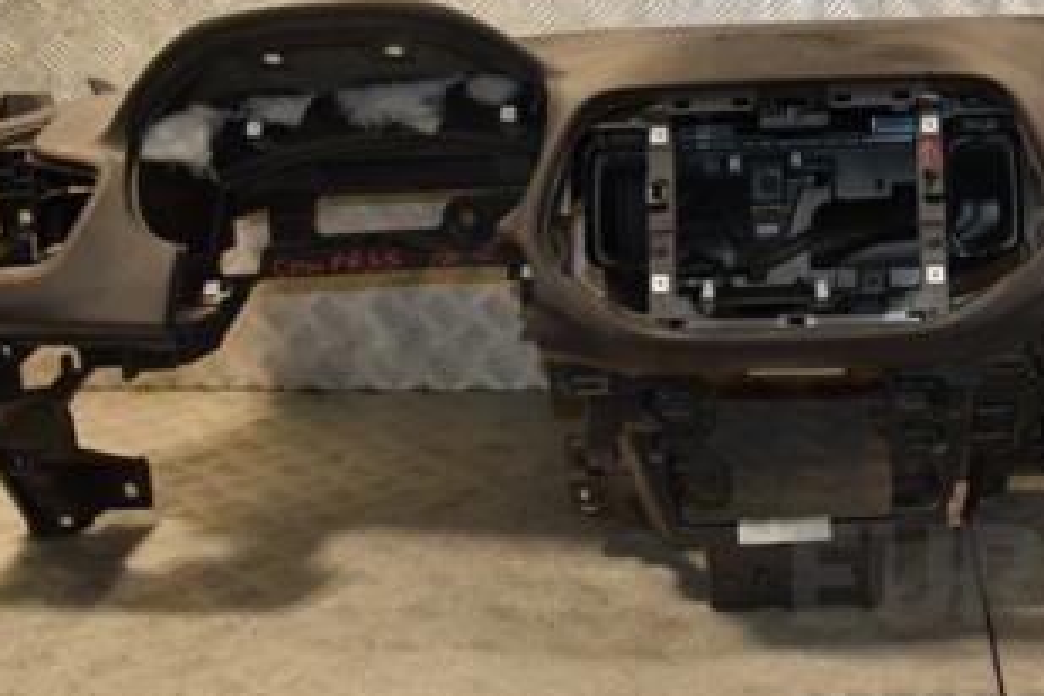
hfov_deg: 31.1
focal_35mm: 64
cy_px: 125
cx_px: 730
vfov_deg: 21.0
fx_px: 1856
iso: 800
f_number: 5
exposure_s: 1/200
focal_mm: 22
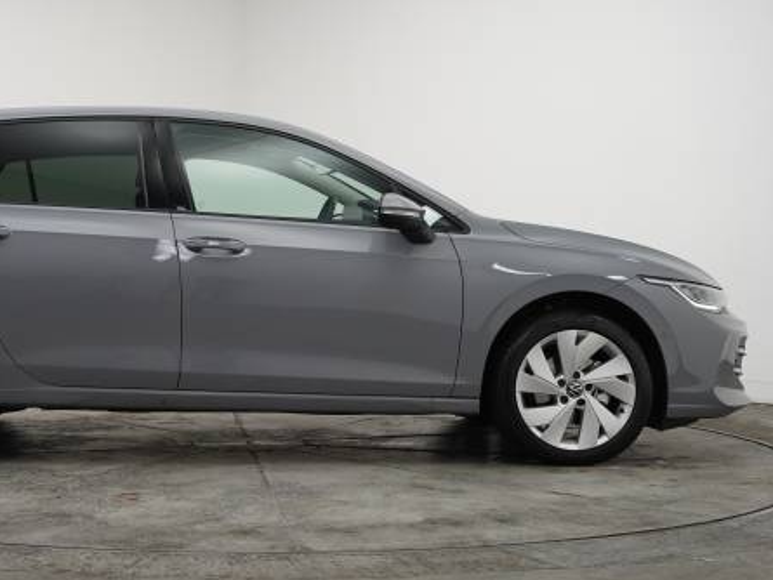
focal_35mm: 59
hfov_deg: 32.5
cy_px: 271
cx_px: 247
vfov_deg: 25.0
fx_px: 1311
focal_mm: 42.5
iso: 1250
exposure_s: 1/160
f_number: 4
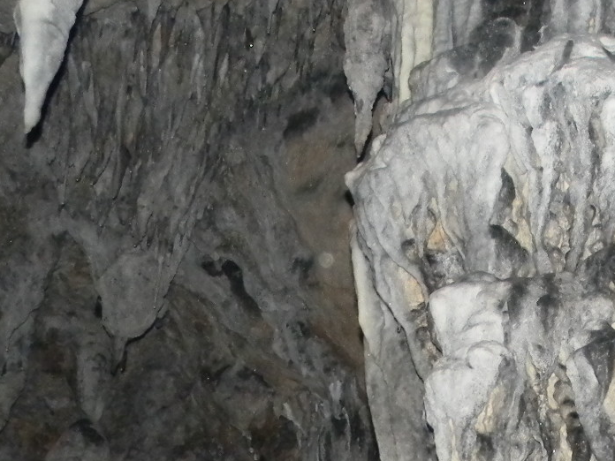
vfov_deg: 13.6
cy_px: 521
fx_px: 1883
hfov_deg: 18.3
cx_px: 550
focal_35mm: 106
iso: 434
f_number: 3.7
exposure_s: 1/30
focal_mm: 6.4
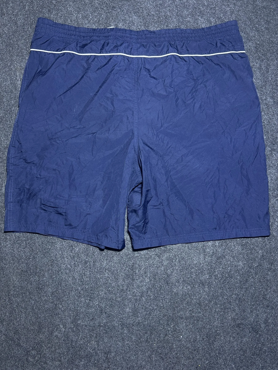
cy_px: 197
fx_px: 300
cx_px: 128
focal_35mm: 28
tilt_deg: -66.7
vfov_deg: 63.4
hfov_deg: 49.7
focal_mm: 5.7
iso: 125
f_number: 1.5
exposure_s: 1/50
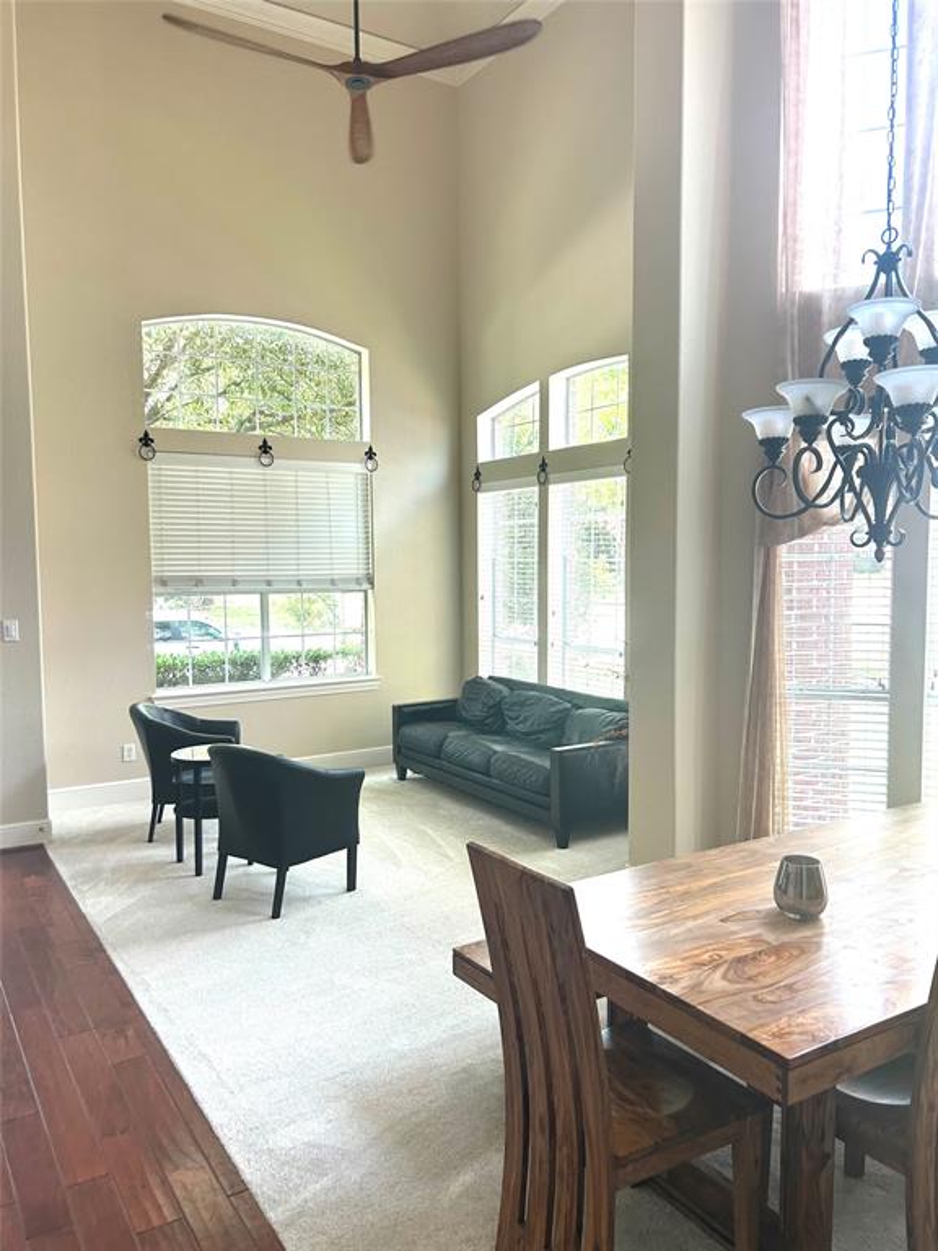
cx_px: 469
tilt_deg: -3.9
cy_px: 626
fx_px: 939
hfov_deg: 53.1
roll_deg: -0.3
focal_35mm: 26
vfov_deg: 67.3
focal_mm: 5.7
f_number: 1.5
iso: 50
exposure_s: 1/121
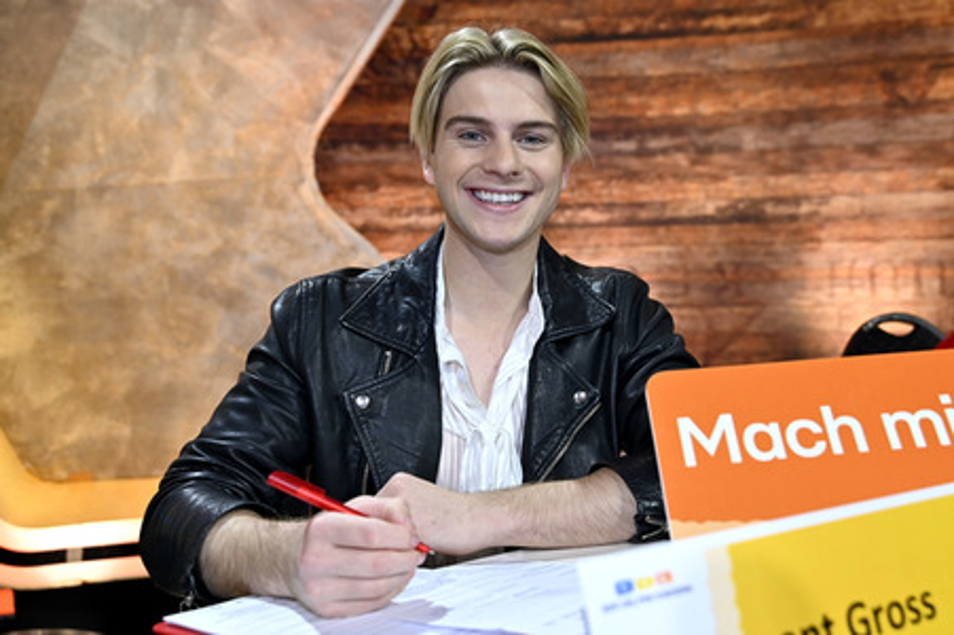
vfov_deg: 39.9
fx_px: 874
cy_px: 318
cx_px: 477
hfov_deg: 57.3
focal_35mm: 33
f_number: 4
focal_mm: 33
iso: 1000
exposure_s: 1/200
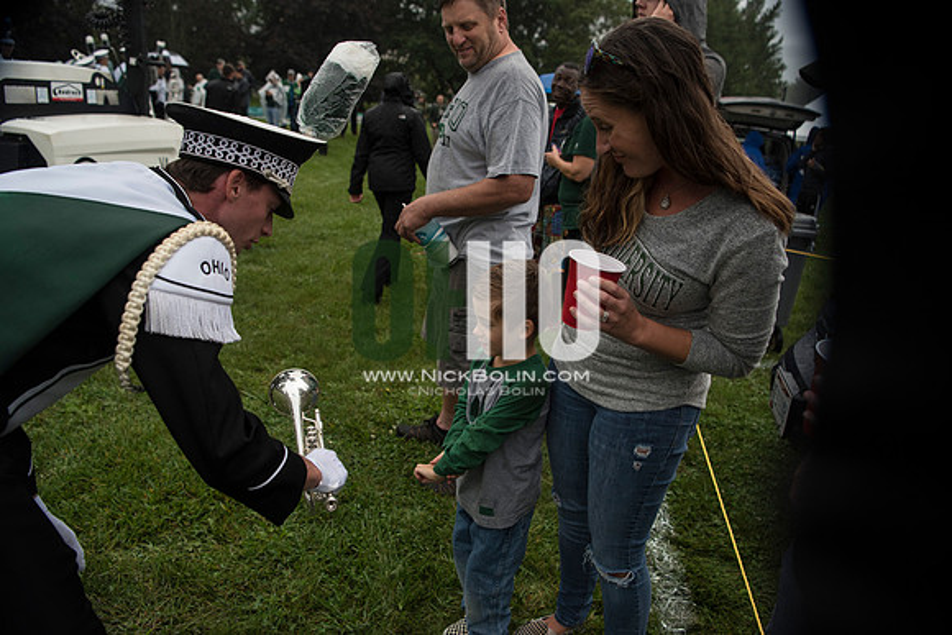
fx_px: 635
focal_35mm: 24
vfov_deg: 53.2
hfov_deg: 73.7
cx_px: 476
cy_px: 318
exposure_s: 1/1600
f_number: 3.5
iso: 640
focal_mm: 24
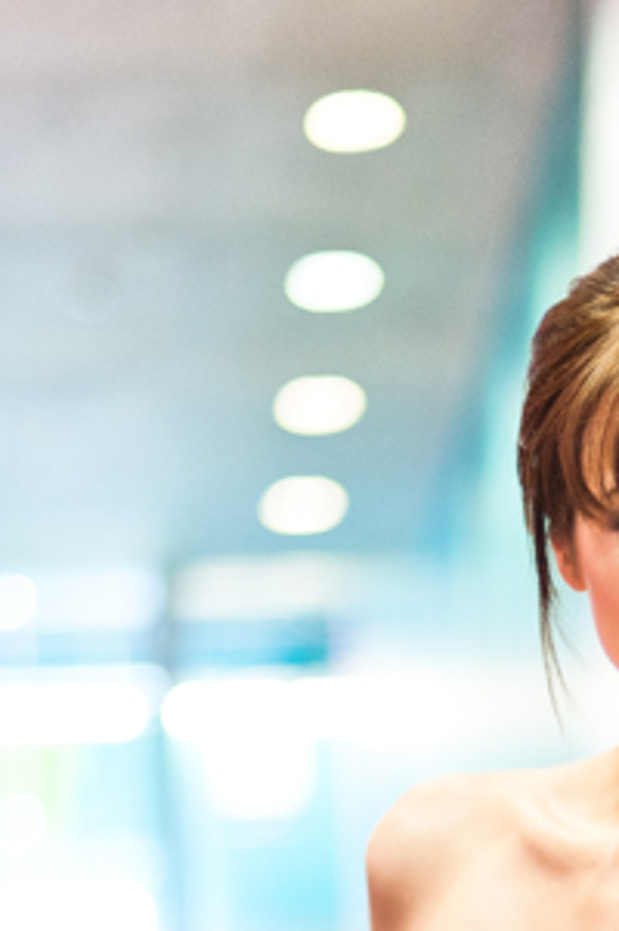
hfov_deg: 9.1
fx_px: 3877
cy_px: 1083
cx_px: 600
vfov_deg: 13.4
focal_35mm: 150
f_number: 1.4
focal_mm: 50
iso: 400
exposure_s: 1/100
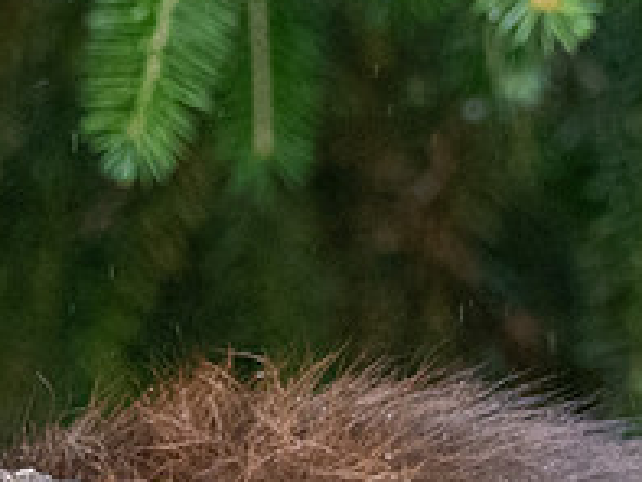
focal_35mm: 2742
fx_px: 50885
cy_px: -48
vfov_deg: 0.5
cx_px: -698
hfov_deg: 0.7
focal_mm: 300
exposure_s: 1/640
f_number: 4
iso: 4000
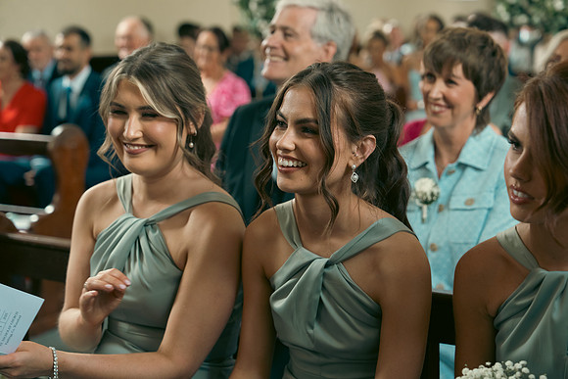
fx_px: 1105
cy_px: 190
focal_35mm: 70
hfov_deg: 28.8
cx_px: 284
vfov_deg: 19.5
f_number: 3.5
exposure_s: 1/200
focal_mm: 70
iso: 1600
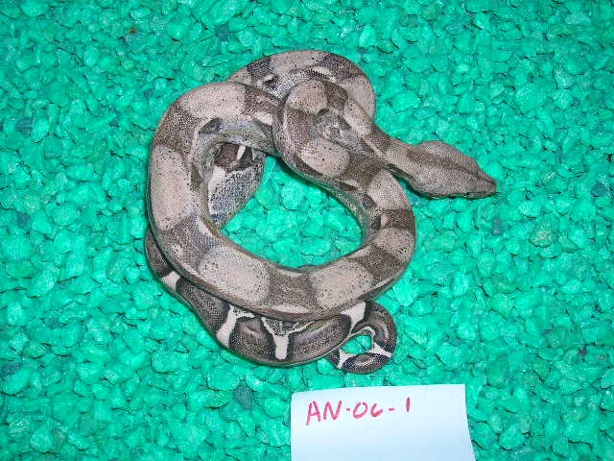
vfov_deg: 31.5
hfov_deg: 41.2
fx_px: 816
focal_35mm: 46
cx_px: 307
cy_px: 230
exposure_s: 1/60.1
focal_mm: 7.7
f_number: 5.4
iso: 50
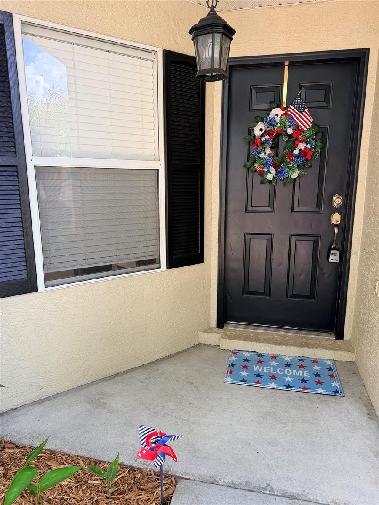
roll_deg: +0.1
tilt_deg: -11.5
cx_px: 190
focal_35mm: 24
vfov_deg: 71.6
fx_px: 350
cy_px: 252
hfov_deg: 56.8
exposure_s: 1/156
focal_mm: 6.76
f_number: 1.78
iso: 64
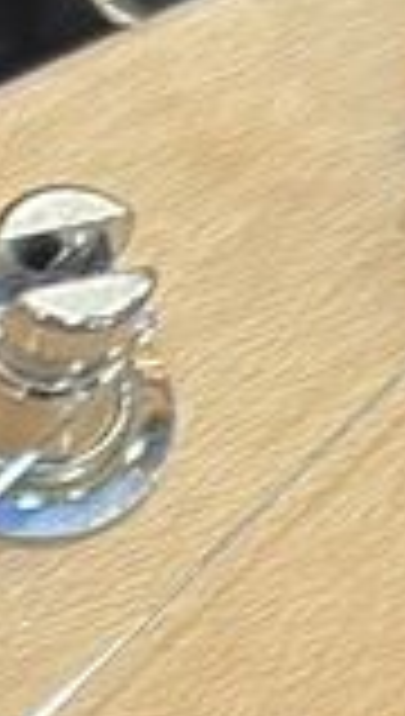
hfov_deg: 2.7
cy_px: 1283
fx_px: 8645
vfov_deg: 4.7
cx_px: -770
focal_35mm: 455
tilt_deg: -59.4
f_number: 1.6
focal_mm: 5.96
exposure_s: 1/60
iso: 125
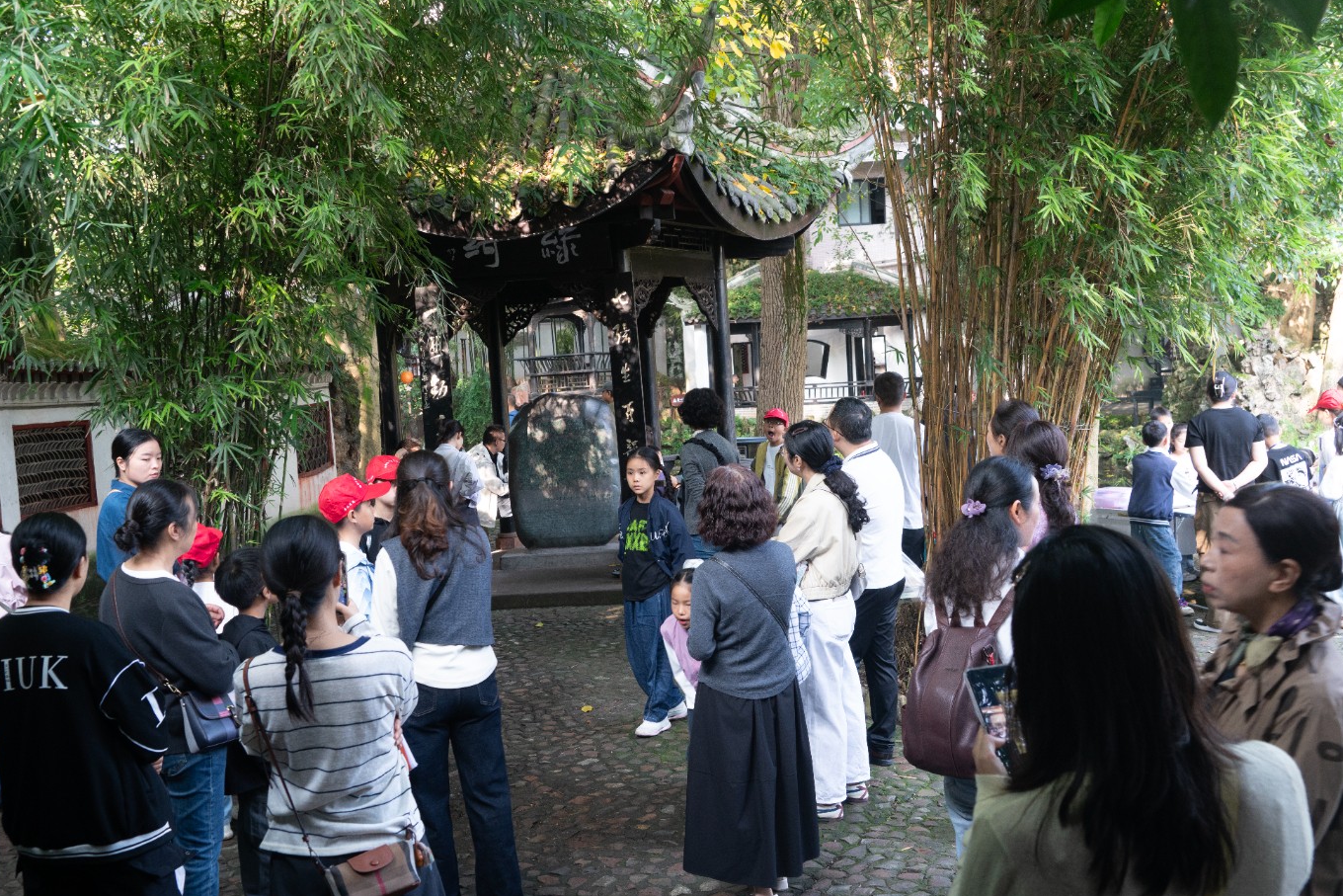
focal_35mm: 35
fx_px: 1306
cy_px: 454
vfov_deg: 37.9
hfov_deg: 54.4
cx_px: 666
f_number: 7.1
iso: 1250
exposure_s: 1/60
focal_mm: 34
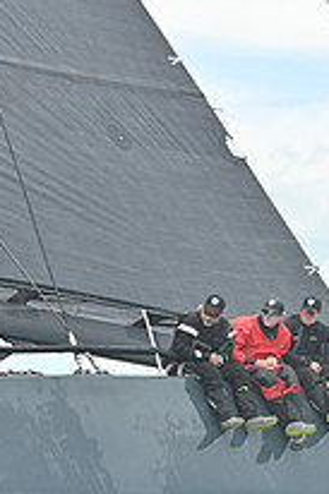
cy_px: 421
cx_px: 226
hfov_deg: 7.0
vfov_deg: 10.4
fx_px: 2705
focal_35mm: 197
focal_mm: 70
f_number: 5
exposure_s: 1/1250
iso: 250
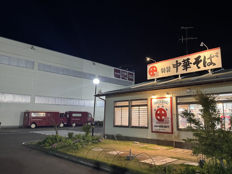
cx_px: 135
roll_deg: -0.2
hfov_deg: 63.1
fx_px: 188
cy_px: 85
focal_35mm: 28
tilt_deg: +10.1
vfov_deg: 49.7
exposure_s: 1/50
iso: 800
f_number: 1.78
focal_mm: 6.76
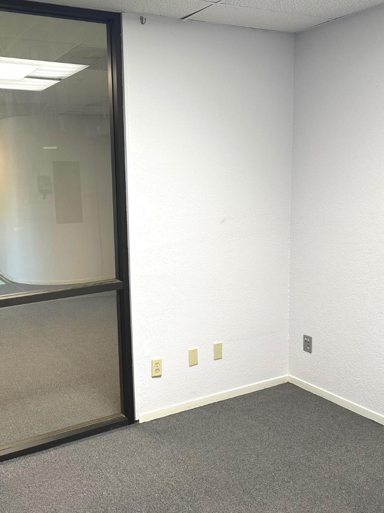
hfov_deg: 41.9
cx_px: 106
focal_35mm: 33
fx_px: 488
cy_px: 250
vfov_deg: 55.4
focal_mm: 6.86
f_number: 1.78
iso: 160
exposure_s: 1/120
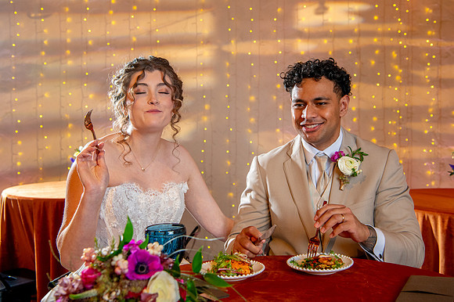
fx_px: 552
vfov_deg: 30.6
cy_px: 137
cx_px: 237
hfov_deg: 44.7
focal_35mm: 44
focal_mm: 40
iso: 2000
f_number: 5
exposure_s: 1/125
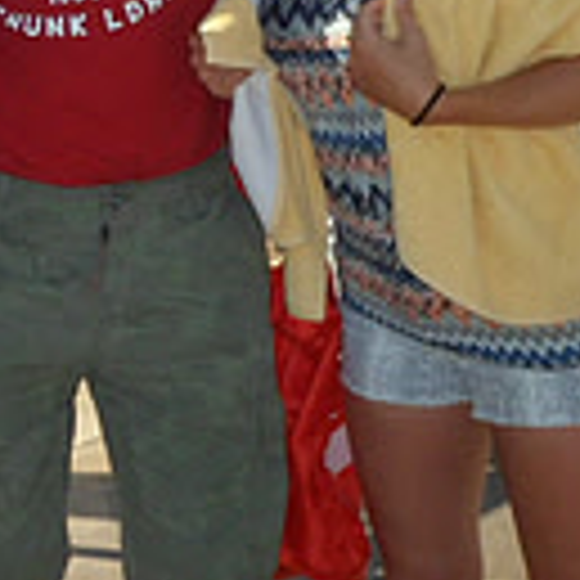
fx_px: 1953
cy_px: 11
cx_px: -432
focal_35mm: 103
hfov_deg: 14.9
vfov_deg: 16.6
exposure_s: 1/1000
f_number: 3.3
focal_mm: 4.9
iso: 100
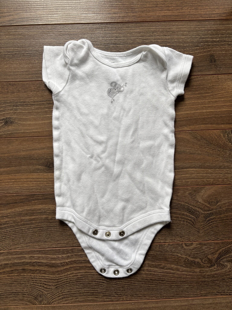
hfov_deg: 53.1
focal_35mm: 26
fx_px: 232
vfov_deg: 67.3
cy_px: 155
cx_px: 116
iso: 100
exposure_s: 1/121
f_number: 1.6
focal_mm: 5.96
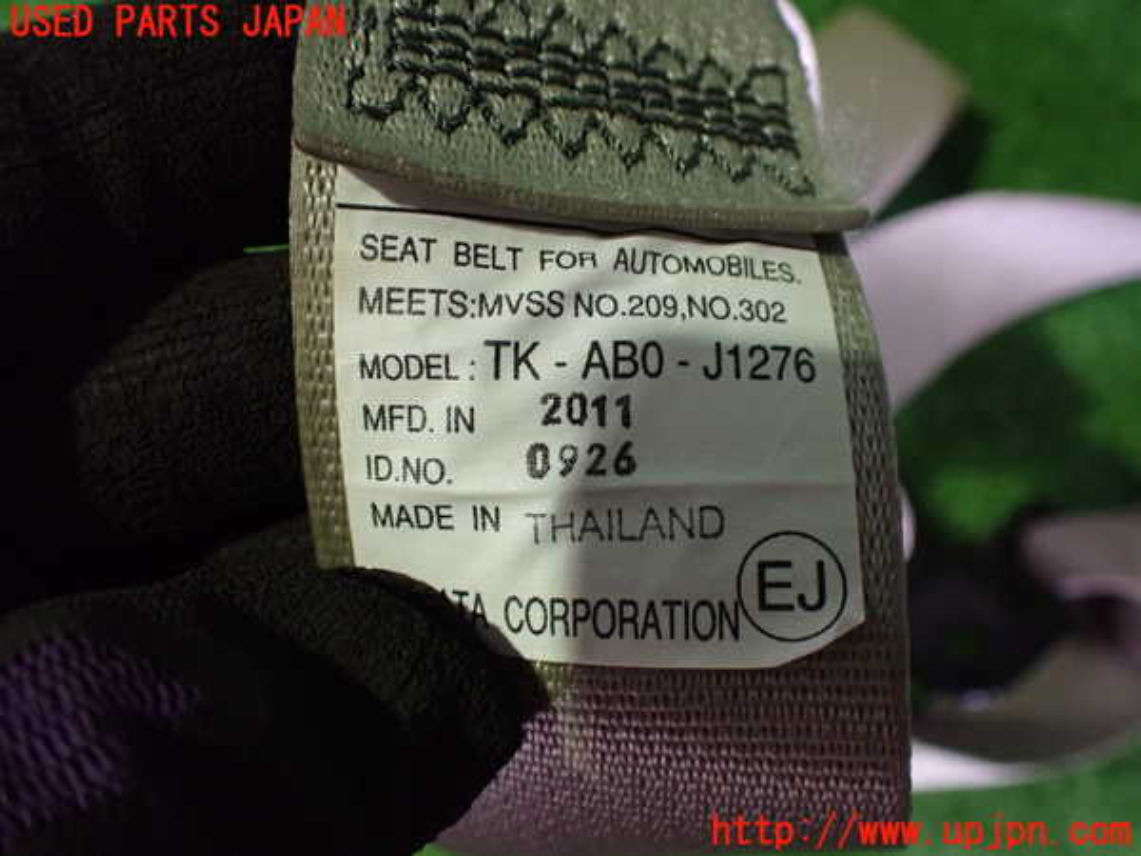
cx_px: 570
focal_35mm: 30
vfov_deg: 46.8
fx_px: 989
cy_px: 428
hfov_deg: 60.0
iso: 800
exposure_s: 1/50
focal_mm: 5.4
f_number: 2.3
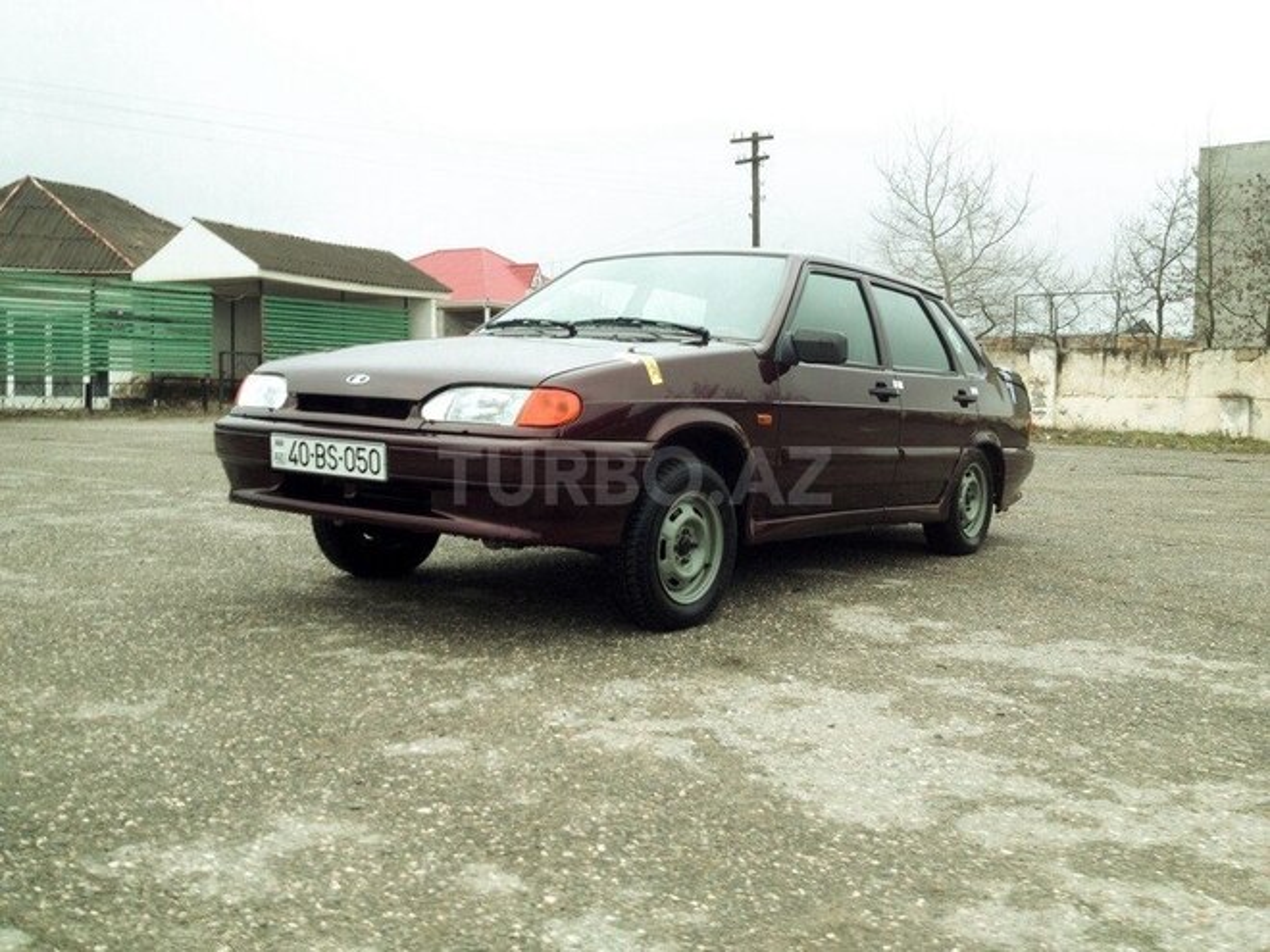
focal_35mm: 35
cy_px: 476
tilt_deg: -4.8
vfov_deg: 40.7
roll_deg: -3.0
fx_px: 1284
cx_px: 635
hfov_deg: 52.6
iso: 50
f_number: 2.4
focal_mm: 4.28
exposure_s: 1/20
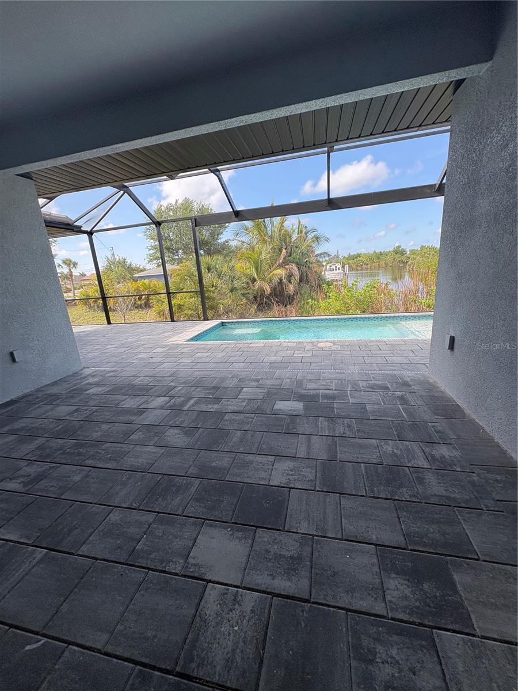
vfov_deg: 102.1
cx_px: 259
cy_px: 346
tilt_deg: -16.8
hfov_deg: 85.7
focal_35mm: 14
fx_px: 279
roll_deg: +4.0
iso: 40
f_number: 2.2
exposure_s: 1/401
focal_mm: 2.22
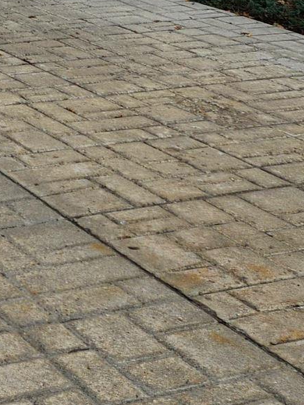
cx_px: -215
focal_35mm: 91
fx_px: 1065
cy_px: -255
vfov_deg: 18.3
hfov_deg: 14.6
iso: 20
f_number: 1.8
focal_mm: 5.4
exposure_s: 1/1542
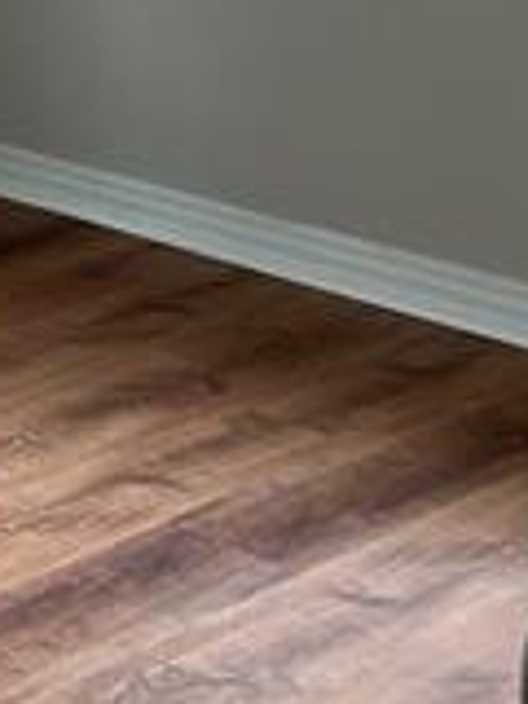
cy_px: 79
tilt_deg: -13.9
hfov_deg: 11.4
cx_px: -273
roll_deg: +1.5
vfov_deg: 15.6
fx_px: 2542
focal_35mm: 125
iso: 64
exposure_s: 1/141
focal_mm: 5.7
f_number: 1.5
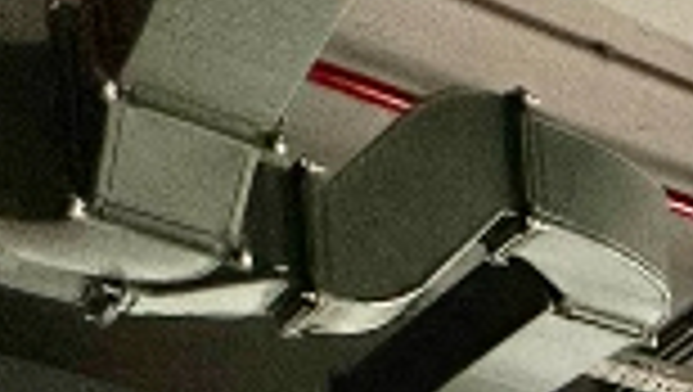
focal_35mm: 99
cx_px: 1449
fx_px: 1821
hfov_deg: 16.0
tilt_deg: -10.1
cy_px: 1478
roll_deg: -0.3
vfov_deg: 8.3
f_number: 2.2
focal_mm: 2.22
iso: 40
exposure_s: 1/370
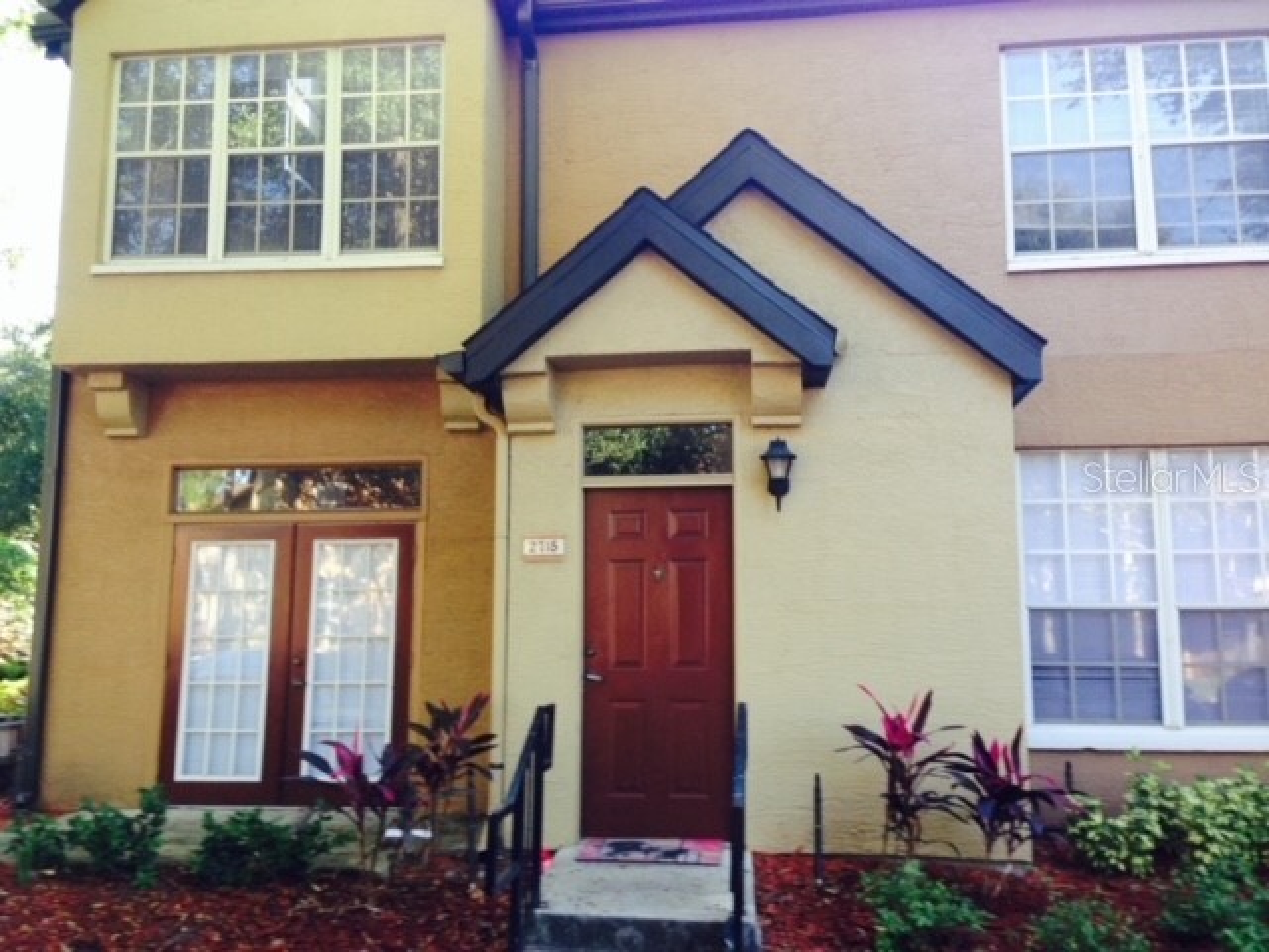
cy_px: 476
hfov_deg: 55.4
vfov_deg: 42.9
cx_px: 634
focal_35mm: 33
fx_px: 1210
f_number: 2.4
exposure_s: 1/60
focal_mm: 4.12
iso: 64
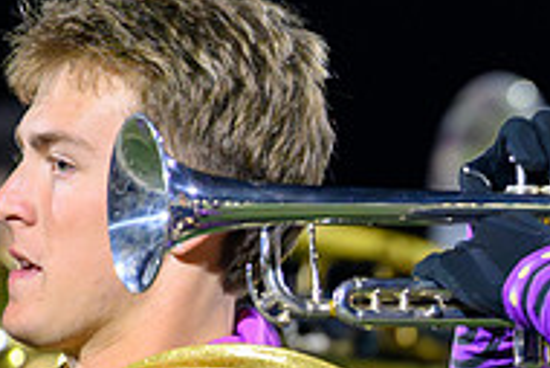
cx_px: 753
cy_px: 472
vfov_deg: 0.9
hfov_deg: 1.4
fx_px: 23316
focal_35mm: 1525
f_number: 5.6
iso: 12800
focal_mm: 500
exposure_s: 1/500
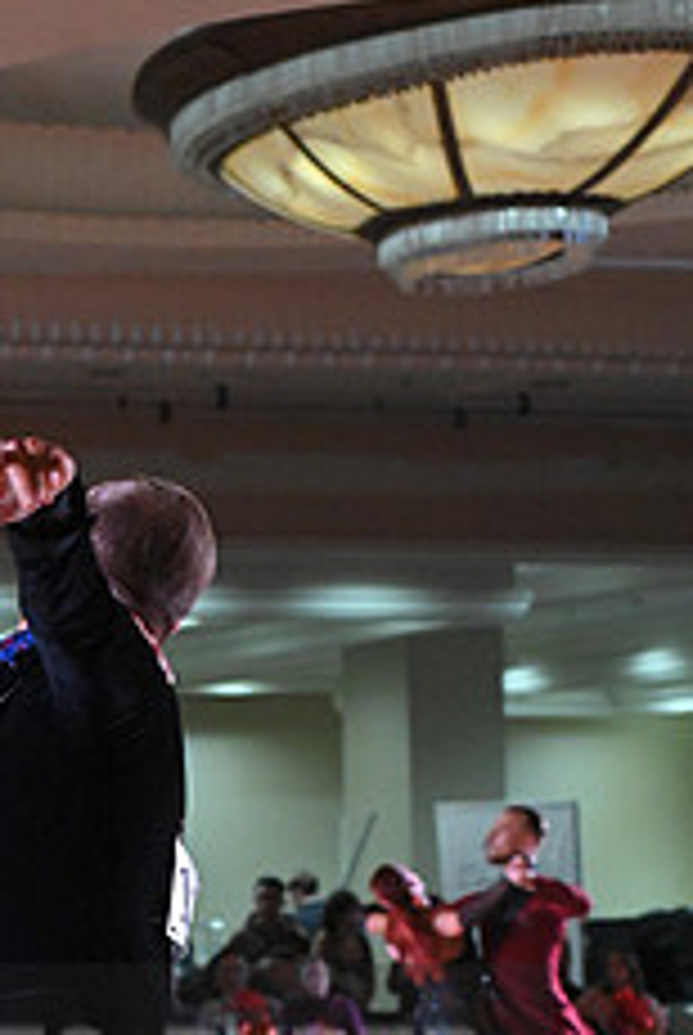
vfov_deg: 10.7
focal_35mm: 189
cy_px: 1116
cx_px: -65
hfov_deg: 7.2
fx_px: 5441
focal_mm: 75
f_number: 5.6
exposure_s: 1/400
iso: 6400
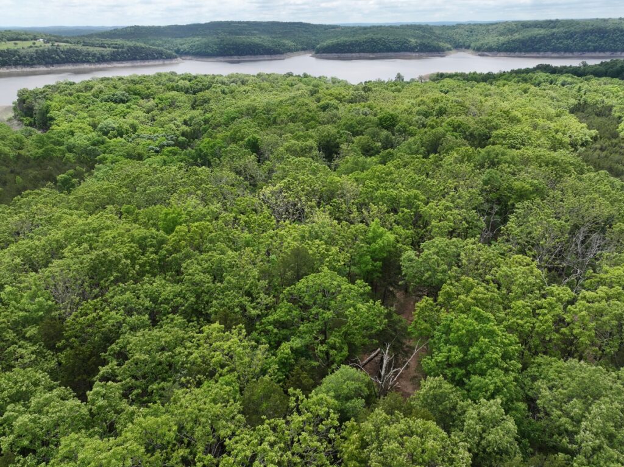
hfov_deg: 71.6
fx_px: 432
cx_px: 312
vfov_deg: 56.8
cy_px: 234
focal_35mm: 24
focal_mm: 12.29
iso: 140
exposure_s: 1/2000
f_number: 2.8
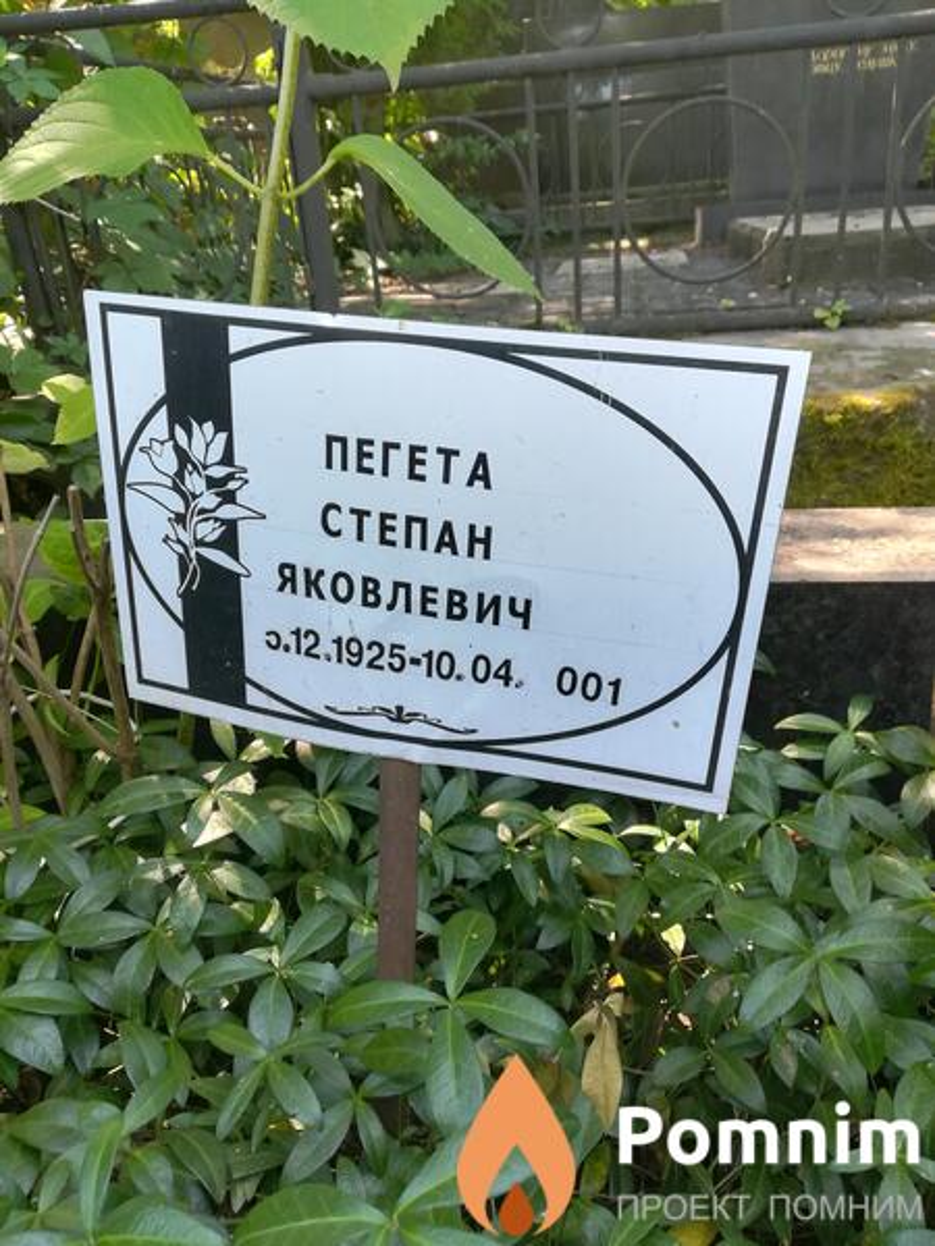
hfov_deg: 53.1
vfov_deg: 67.3
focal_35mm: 26
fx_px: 936
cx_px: 468
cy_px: 623
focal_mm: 3.83
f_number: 2.2
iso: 50
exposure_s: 1/60
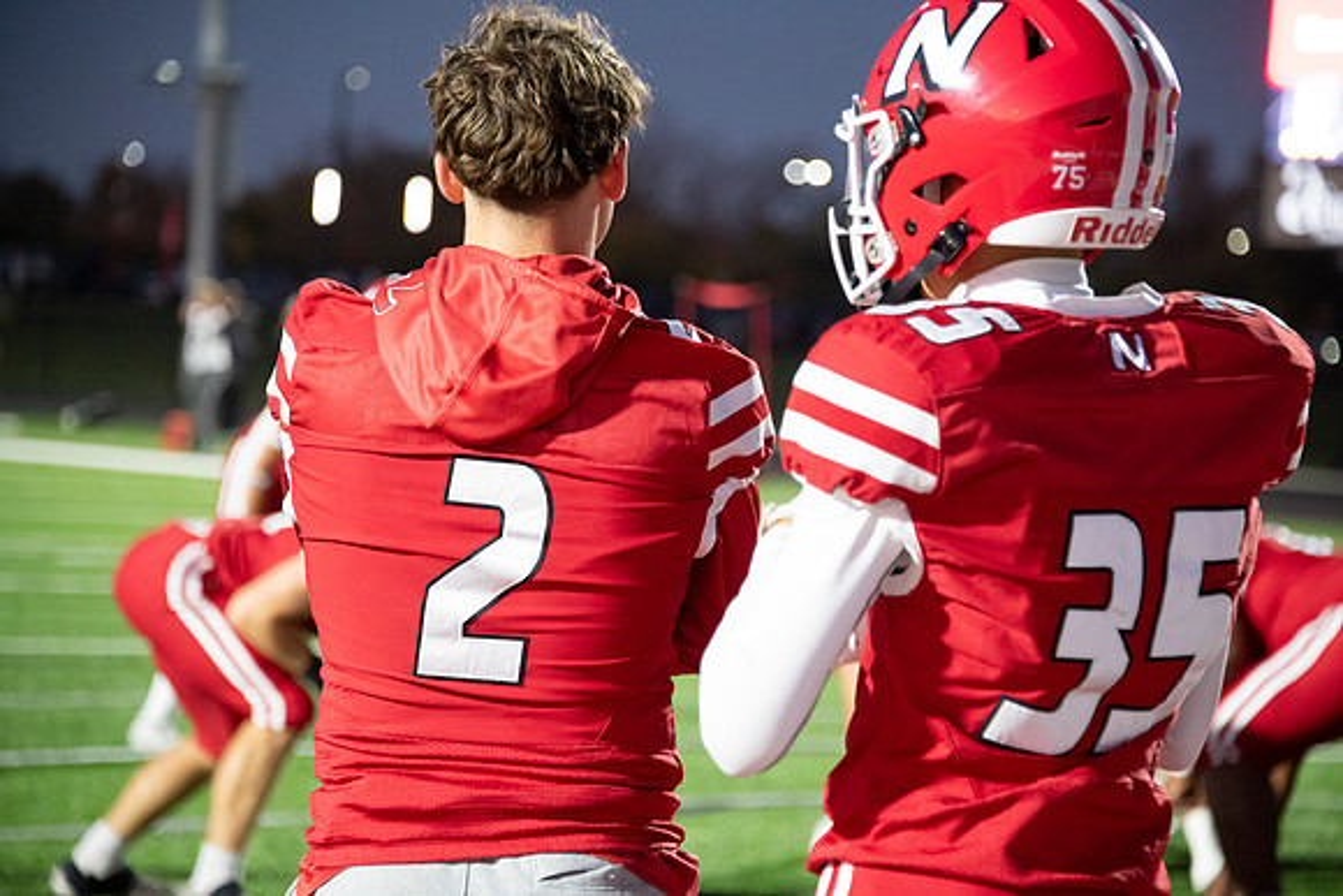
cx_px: 672
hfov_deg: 11.4
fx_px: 6716
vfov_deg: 7.6
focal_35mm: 180
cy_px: 448
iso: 8000
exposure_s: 1/250
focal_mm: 180
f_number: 5.6
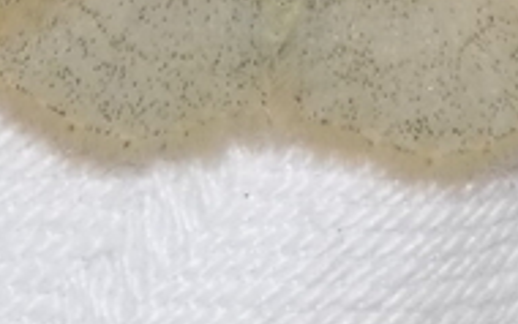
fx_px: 7924
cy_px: -120
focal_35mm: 561
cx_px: 353
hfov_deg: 3.7
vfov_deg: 2.3
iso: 200
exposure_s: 1/30
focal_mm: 20.9
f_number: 4.8
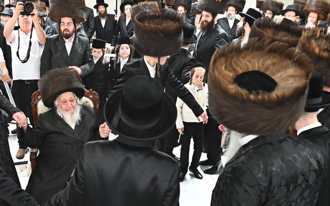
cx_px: 105
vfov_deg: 29.0
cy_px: 137
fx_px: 396
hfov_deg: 44.5
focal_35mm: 44
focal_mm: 24
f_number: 3.5
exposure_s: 1/200
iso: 2000
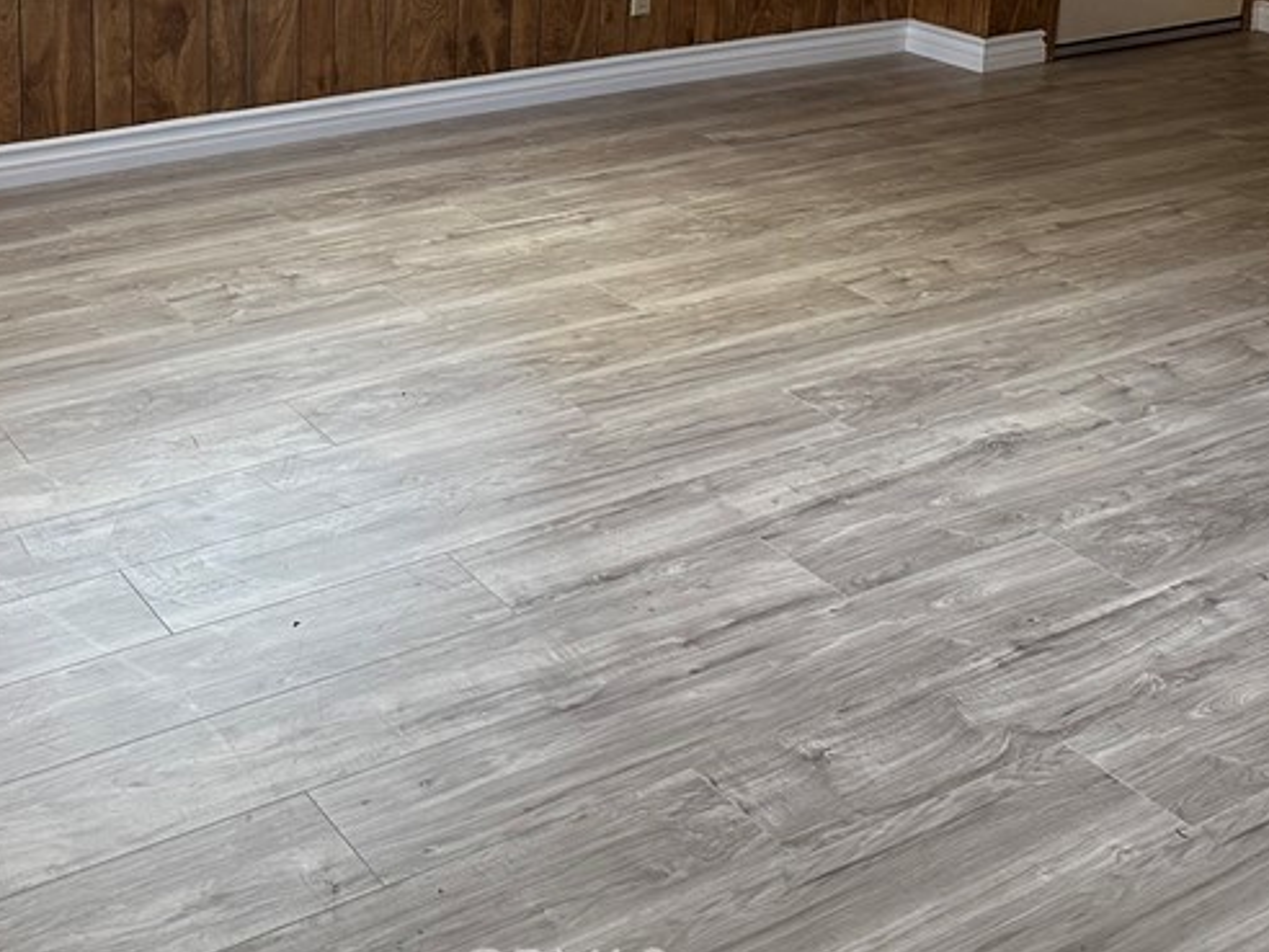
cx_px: 441
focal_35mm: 50
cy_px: 18
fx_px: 1833
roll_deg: -2.3
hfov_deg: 37.8
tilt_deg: -12.5
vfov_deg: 27.6
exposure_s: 1/120
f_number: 1.78
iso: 125
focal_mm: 6.86
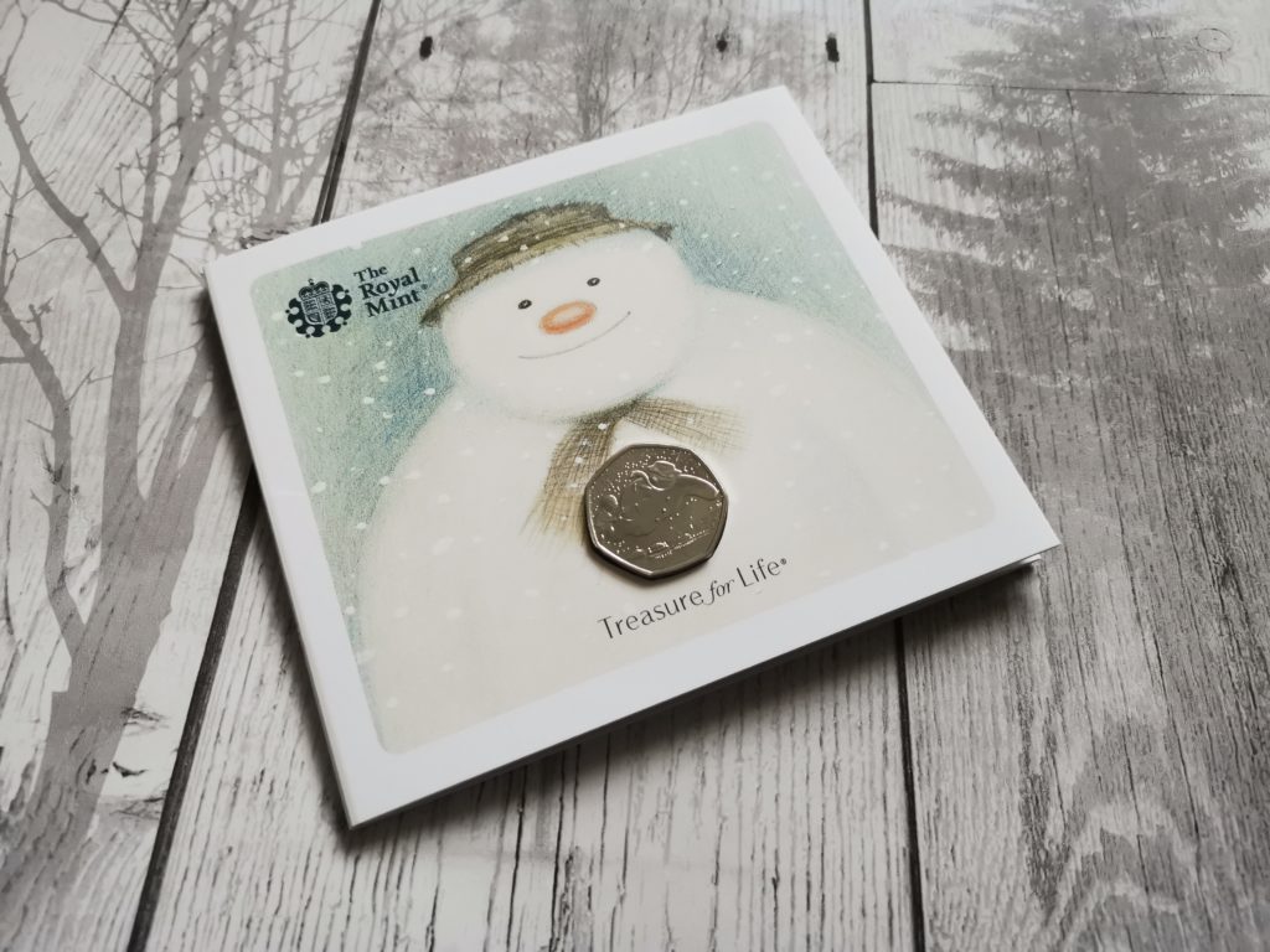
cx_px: 635
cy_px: 476
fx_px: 991
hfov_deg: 65.3
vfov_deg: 51.4
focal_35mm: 27
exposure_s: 1/100
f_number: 1.8
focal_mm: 3.95
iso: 400
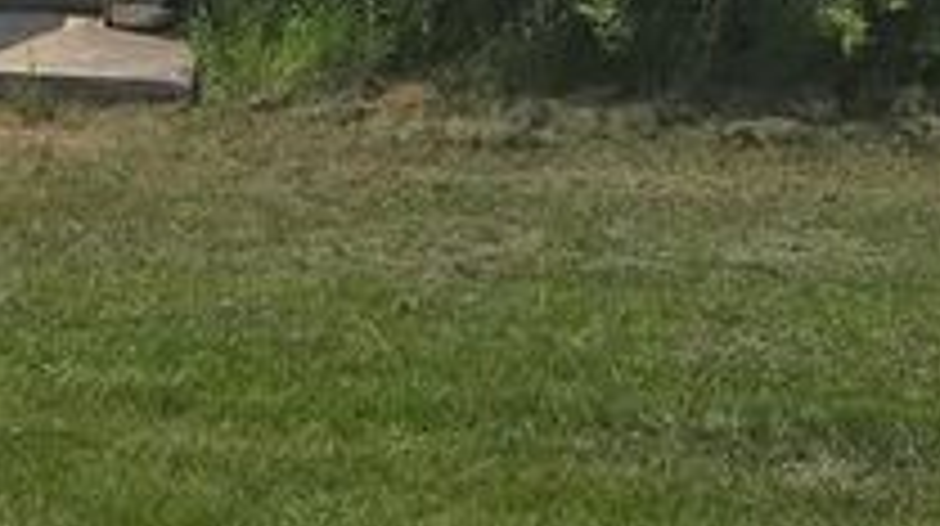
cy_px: -728
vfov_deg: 8.9
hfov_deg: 17.3
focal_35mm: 123
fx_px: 3062
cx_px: 207
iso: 25
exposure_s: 1/2767
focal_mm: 5.4
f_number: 1.8
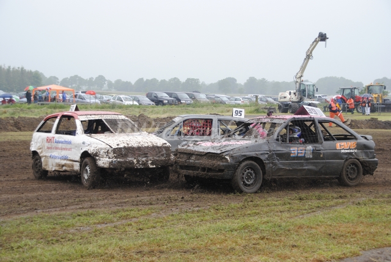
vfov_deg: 22.7
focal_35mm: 60
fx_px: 652
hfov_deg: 33.4
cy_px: 131
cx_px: 196
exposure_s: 1/500
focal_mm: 40
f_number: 4.8
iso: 320
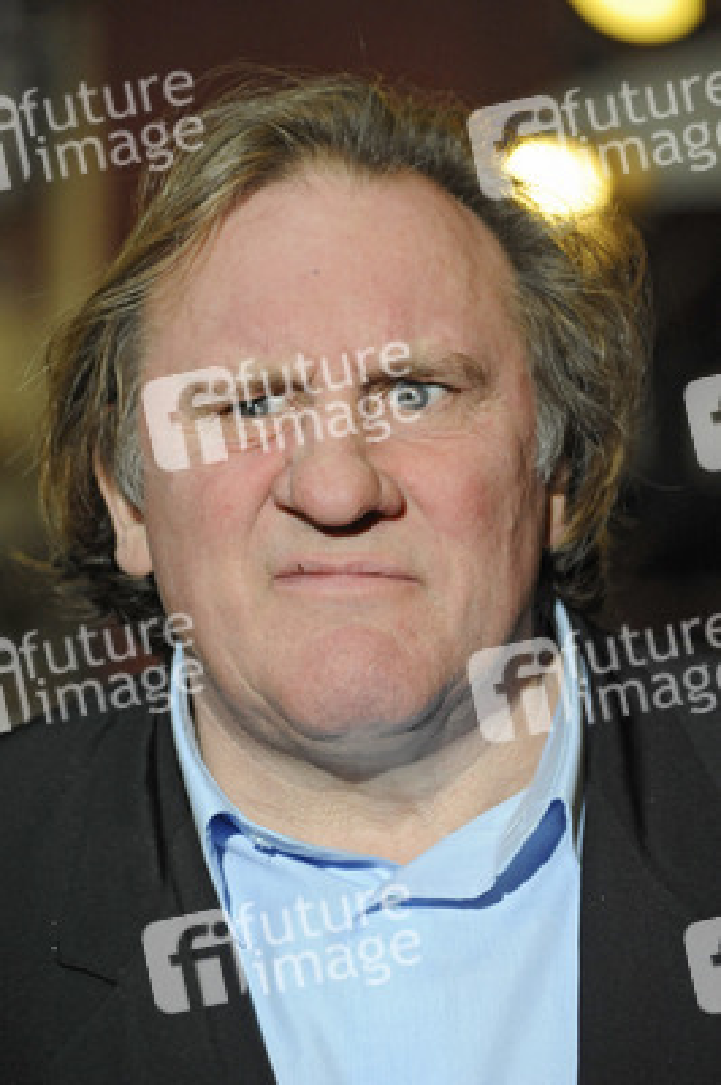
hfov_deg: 8.8
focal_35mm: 155
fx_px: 4664
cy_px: 542
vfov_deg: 13.3
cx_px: 360
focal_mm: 155
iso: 4000
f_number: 6.3
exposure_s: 1/160
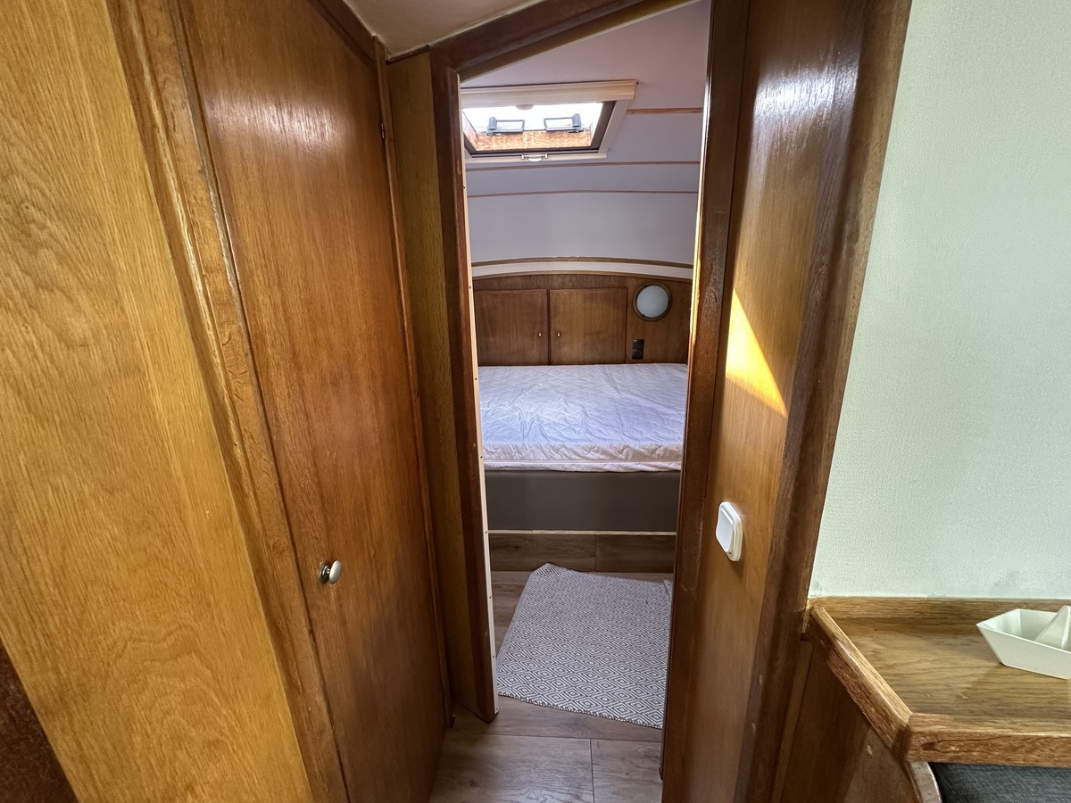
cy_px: 402
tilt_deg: -16.2
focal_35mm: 14
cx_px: 536
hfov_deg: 102.1
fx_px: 433
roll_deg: +1.7
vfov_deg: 85.7
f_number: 2.2
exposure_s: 1/99
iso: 320
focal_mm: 2.22
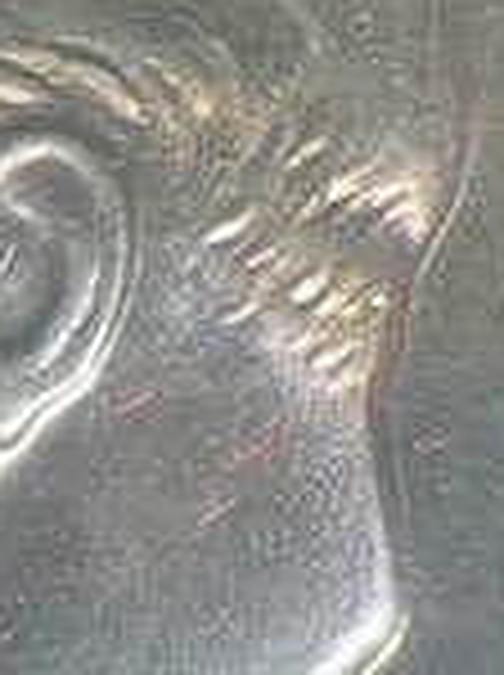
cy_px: -81
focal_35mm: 111
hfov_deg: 12.8
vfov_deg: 17.1
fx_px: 2161
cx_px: -162
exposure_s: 1/60
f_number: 1.6
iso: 100
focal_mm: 5.1
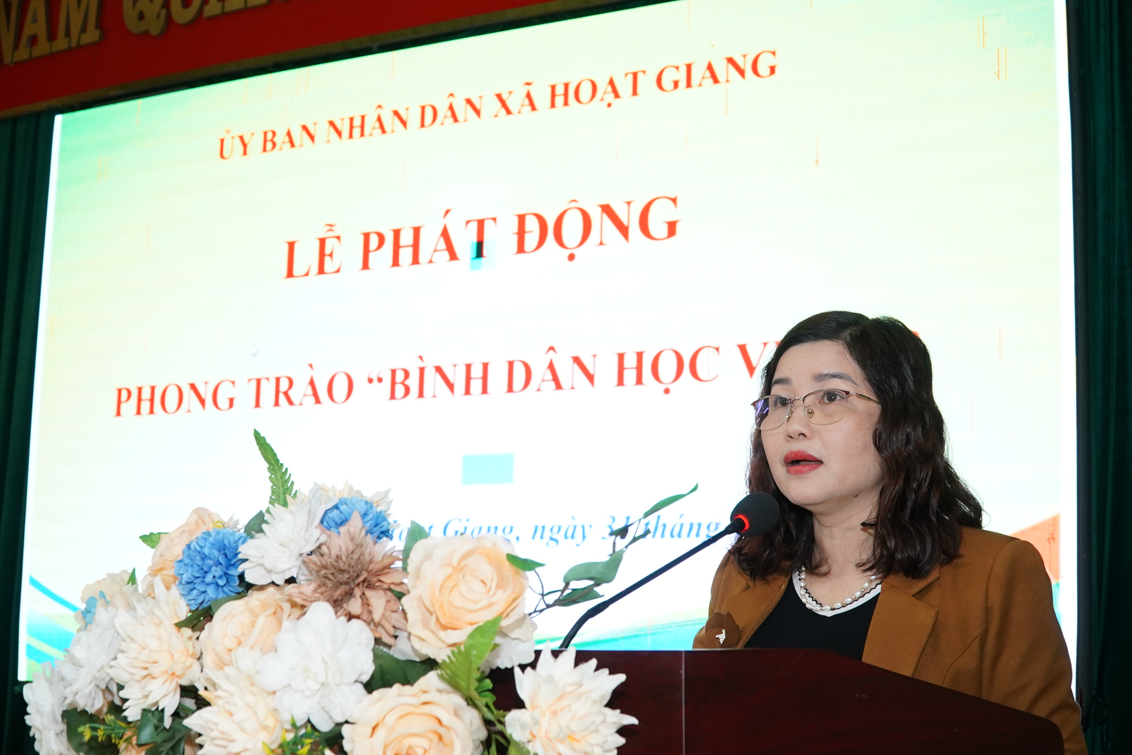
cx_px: 566
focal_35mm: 49
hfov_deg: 40.3
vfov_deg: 27.5
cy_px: 378
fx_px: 1541
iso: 1600
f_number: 5.6
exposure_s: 1/100
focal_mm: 33
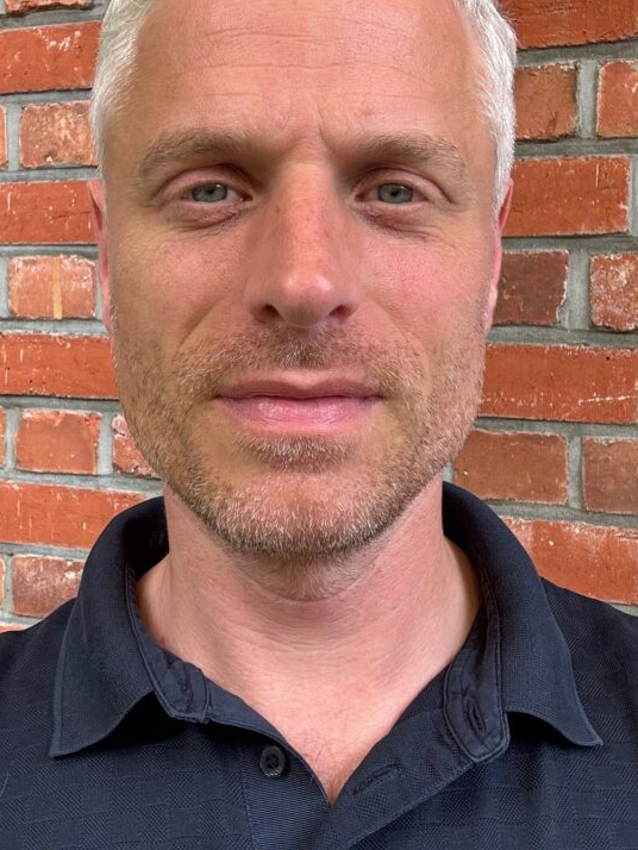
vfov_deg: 43.7
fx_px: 1056
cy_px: 368
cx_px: 289
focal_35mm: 43
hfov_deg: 33.6
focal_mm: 2.69
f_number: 1.9
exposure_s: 1/121
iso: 32
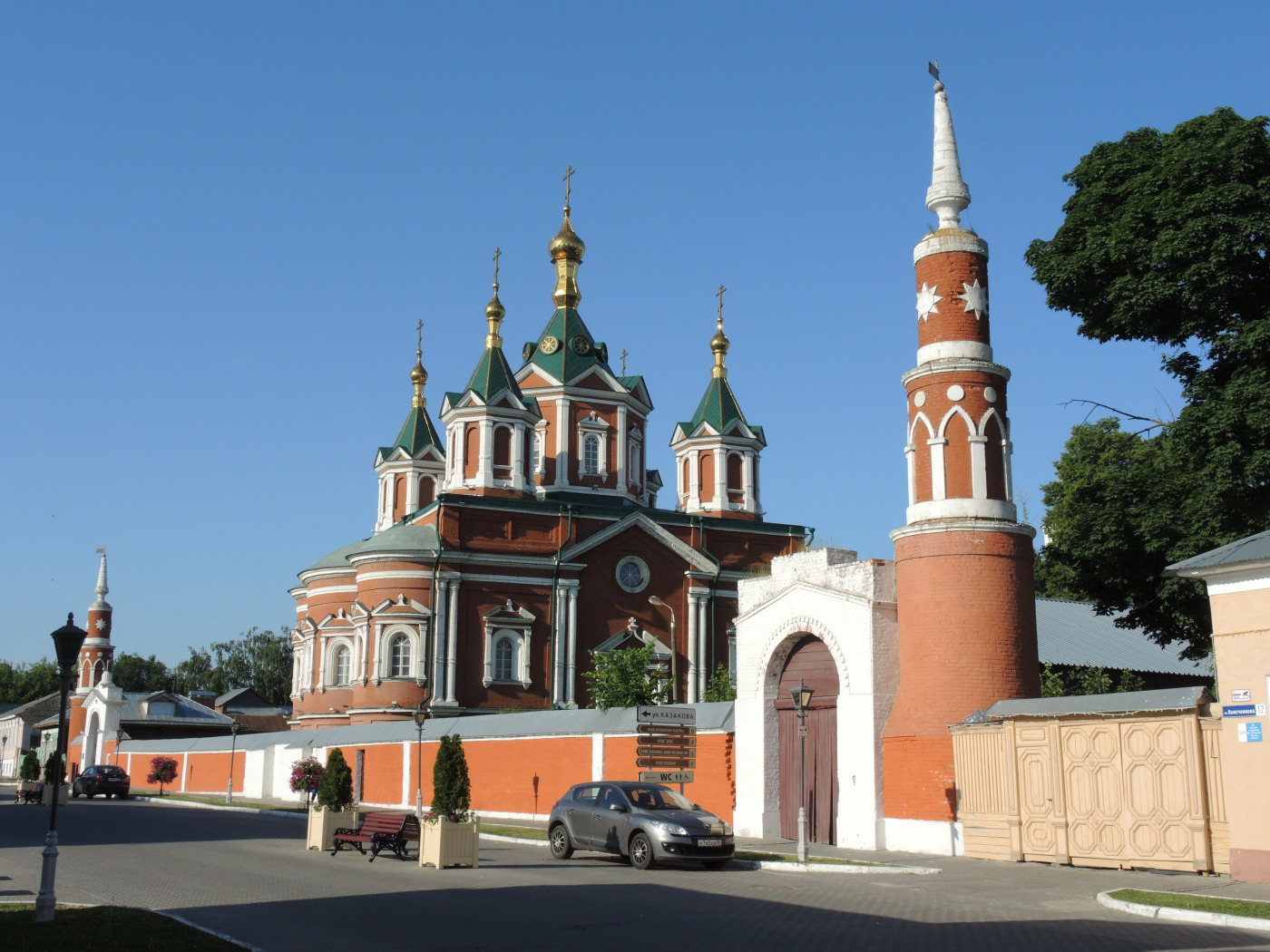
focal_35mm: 38
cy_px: 476
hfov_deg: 49.0
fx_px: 1394
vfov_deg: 37.7
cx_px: 635
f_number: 8
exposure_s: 1/500
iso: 200
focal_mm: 8.2
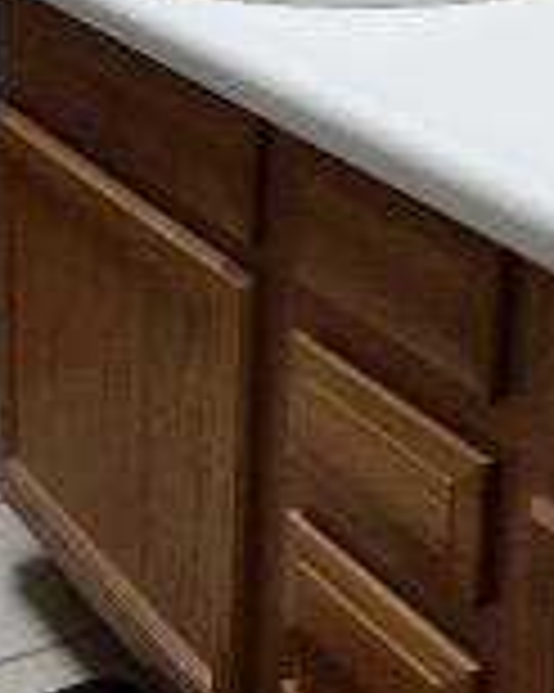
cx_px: 171
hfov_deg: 18.9
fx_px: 1662
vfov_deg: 22.7
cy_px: 4
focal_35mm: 81
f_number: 2.8
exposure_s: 1/125
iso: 500
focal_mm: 3.58
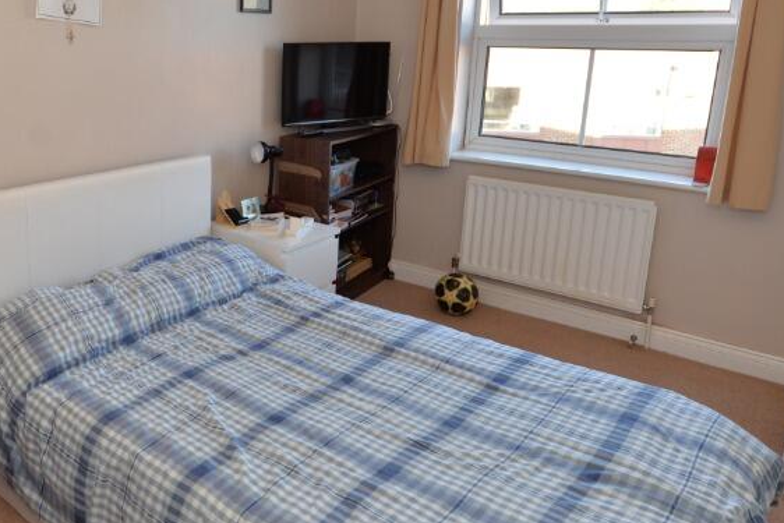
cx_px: 194
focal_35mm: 31
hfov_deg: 57.2
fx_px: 675
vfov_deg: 41.9
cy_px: 183
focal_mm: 17
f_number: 4
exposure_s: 1/60
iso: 200
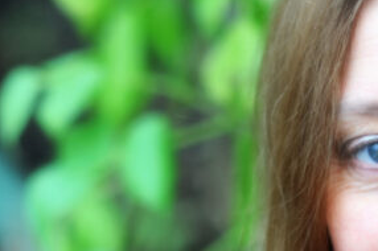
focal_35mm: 378
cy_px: 244
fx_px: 3964
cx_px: 506
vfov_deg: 3.6
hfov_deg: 5.4
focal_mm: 135
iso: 200
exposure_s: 1/60
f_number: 4
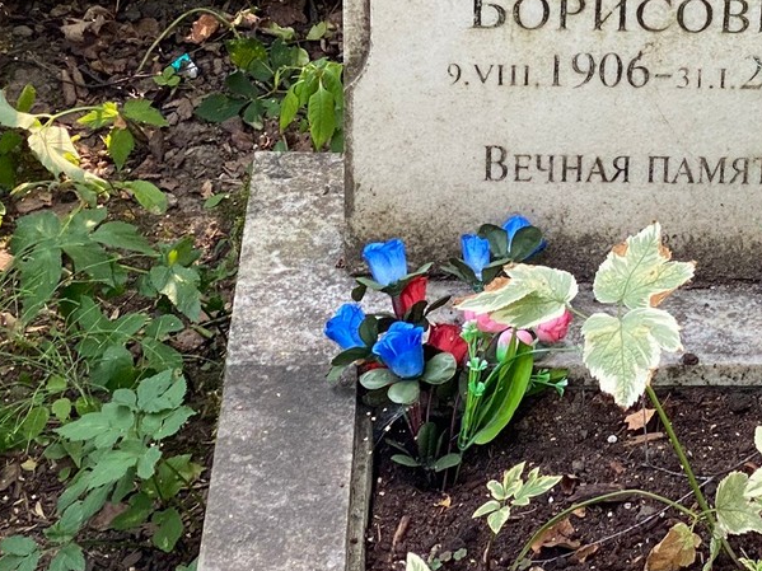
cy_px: 76
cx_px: 821
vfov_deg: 11.8
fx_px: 2751
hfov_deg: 15.4
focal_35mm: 125
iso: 80
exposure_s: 1/122
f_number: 2
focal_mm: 6
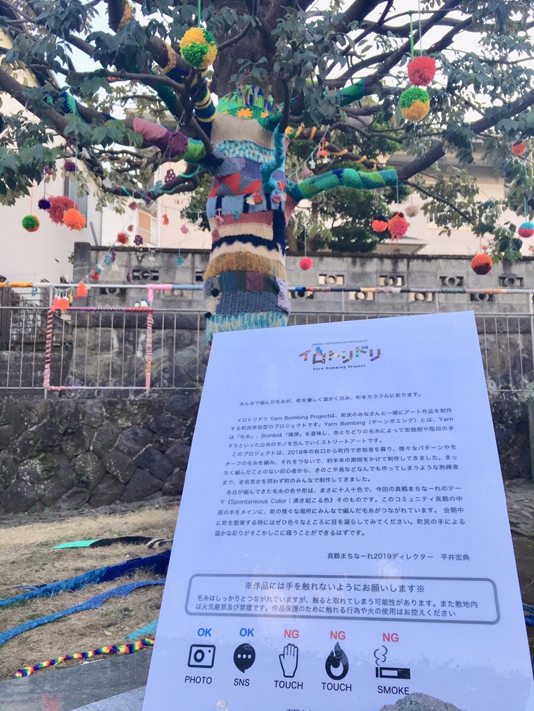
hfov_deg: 48.2
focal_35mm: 29
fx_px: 596
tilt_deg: +9.3
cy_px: 356
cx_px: 267
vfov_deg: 61.7
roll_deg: +0.1
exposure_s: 1/120
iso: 32
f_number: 2.2
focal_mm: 4.15
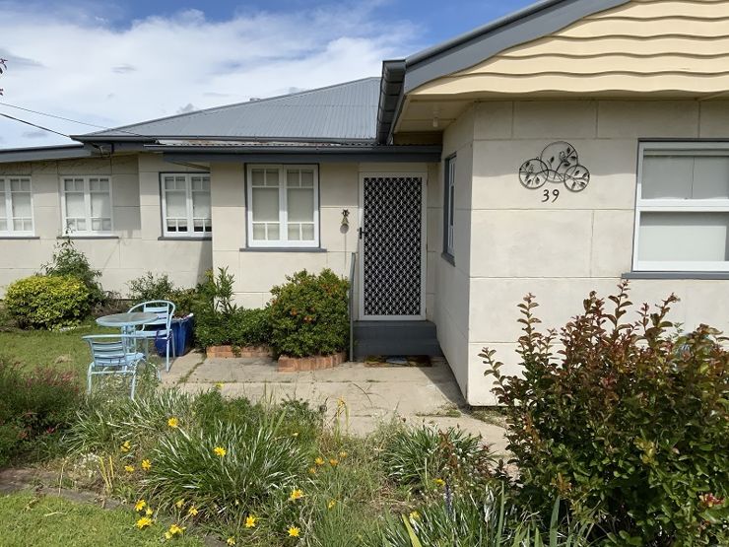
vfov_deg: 48.2
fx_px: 611
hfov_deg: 61.7
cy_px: 274
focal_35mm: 29
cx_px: 364
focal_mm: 3
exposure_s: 1/2959
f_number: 1.8
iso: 20
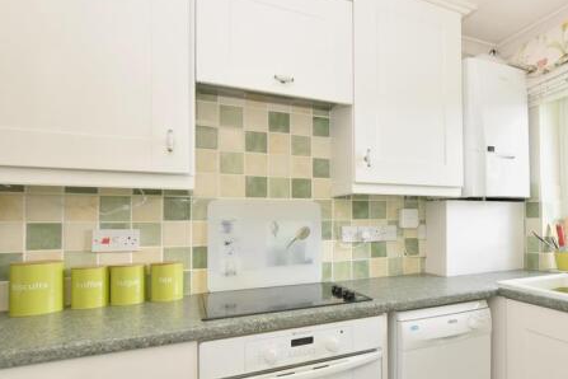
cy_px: 230
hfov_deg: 74.5
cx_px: 407
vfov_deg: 56.7
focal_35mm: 22
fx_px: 347
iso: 500
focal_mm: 10
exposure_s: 1/25
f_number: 9
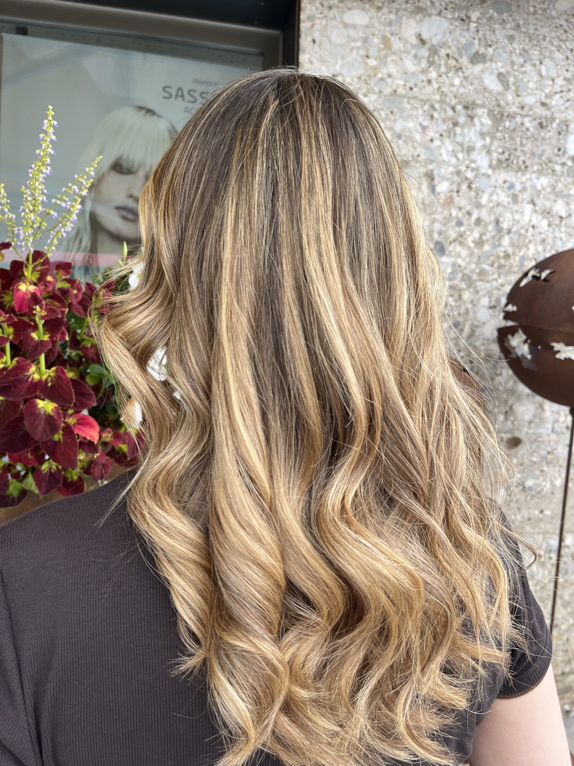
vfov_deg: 67.3
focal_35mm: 26
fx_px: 575
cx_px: 287
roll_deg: -1.5
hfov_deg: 53.1
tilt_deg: -5.6
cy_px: 383
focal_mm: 5.1
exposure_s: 1/121
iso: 40
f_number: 1.6
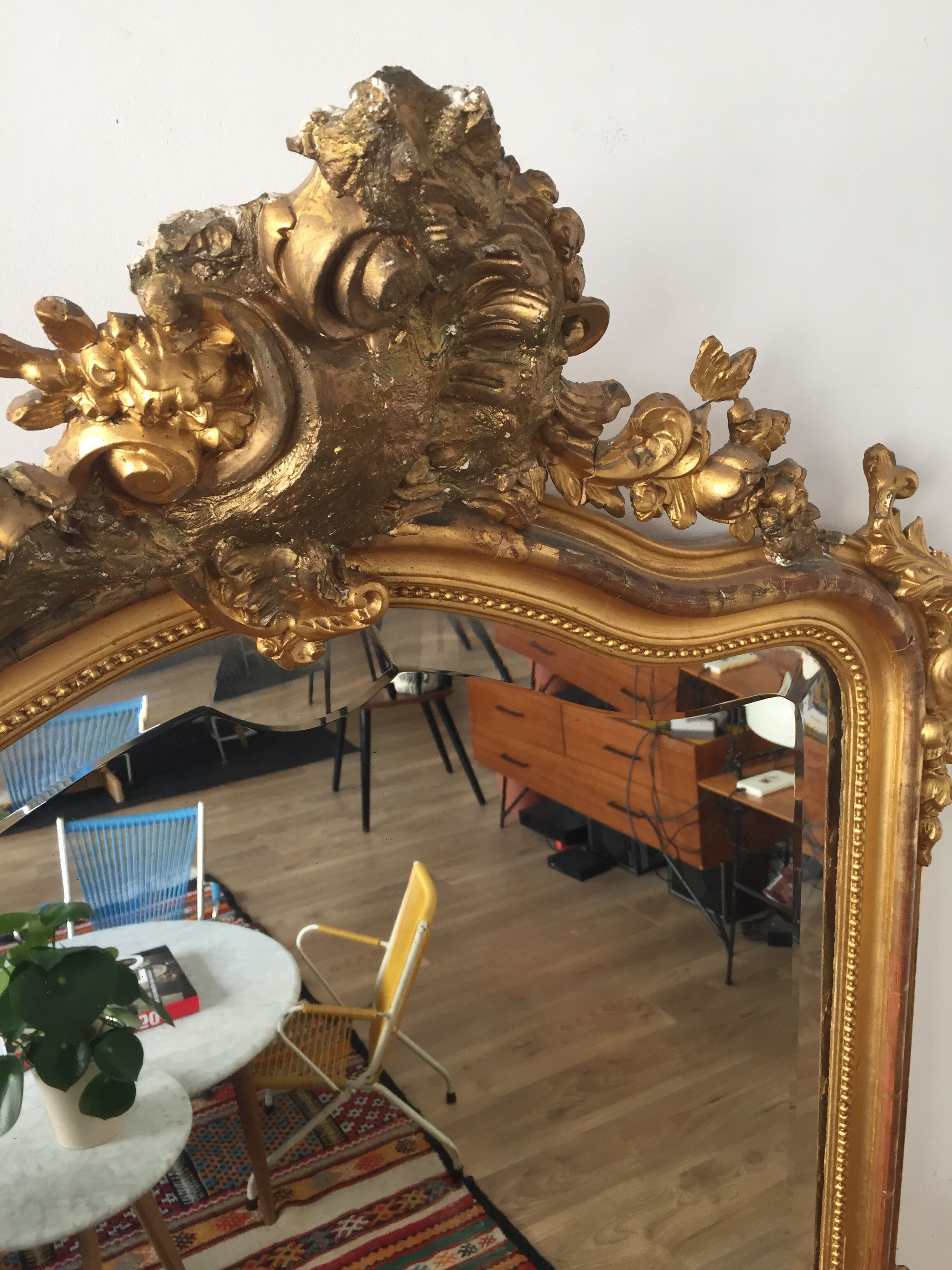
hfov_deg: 48.2
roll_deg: +1.1
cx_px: 476
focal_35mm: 29
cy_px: 635
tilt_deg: -19.5
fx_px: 1063
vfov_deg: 61.7
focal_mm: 4.15
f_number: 2.2
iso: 32
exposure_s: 1/33
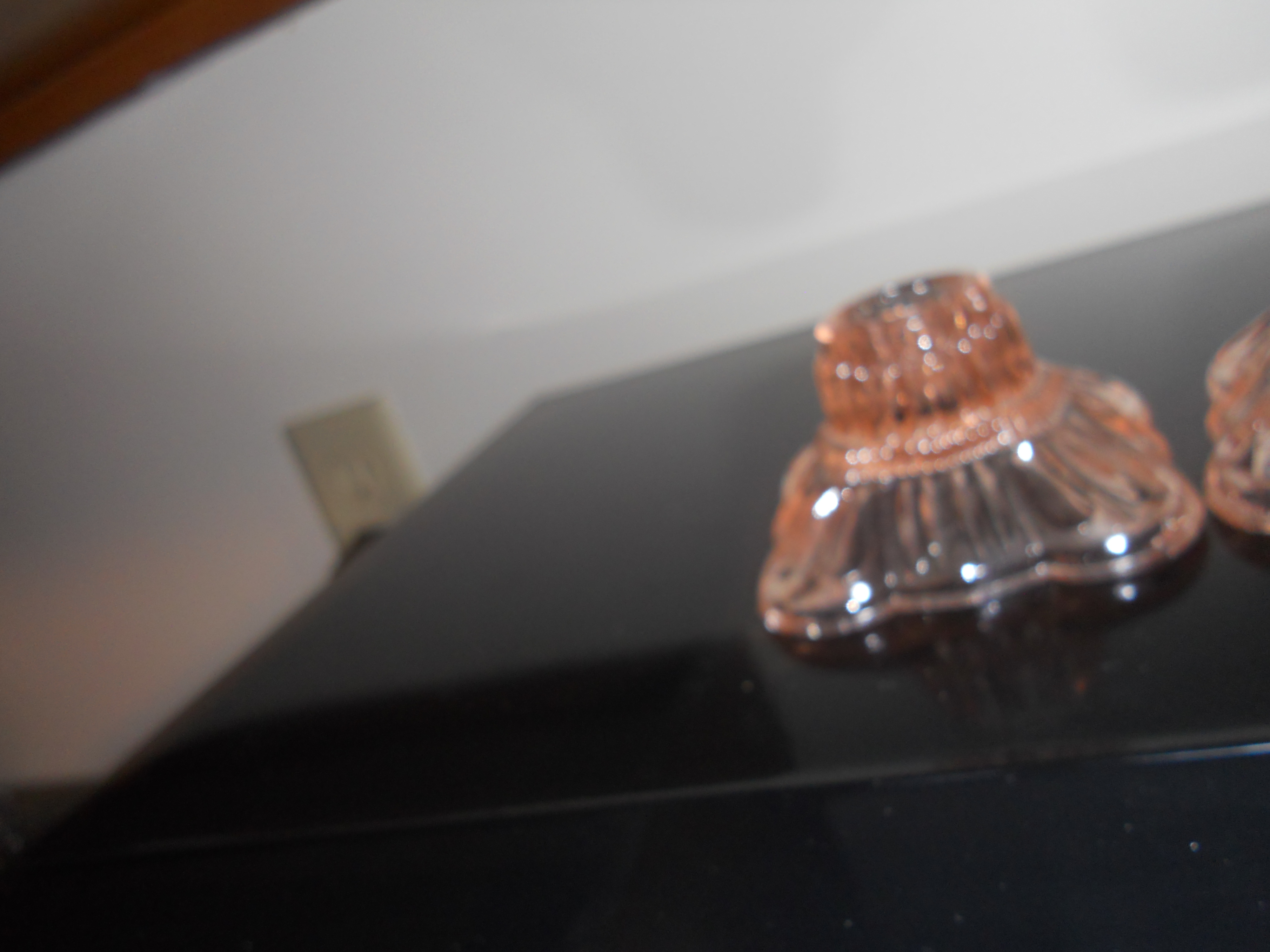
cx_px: 635
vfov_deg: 44.2
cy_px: 476
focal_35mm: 32
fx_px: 1174
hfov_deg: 56.8
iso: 200
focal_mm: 5.8
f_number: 8.8
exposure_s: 1/25
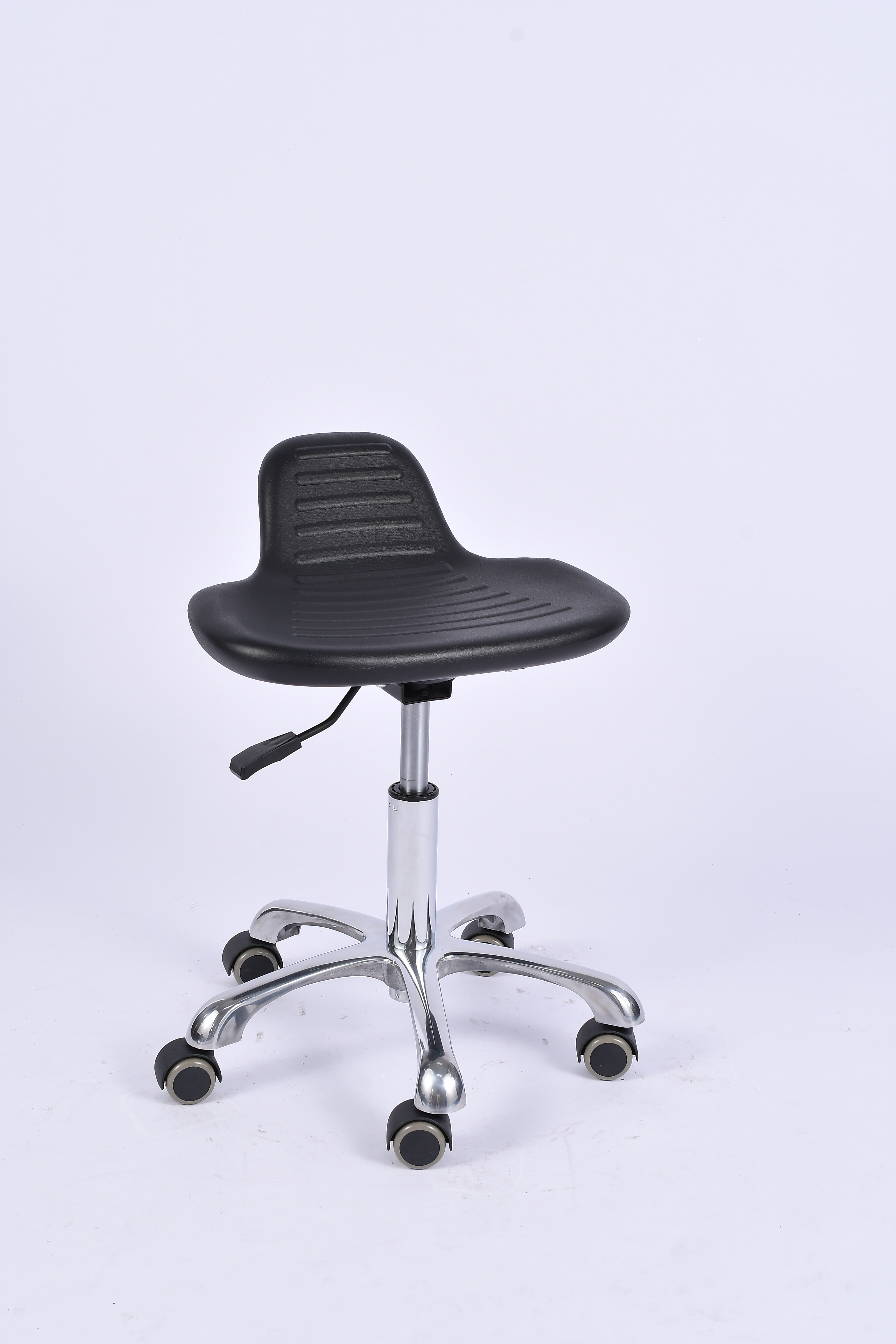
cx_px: 448
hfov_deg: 22.6
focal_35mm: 60
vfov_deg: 33.4
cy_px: 672
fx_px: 2240
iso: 100
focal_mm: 40
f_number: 11
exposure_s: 1/100
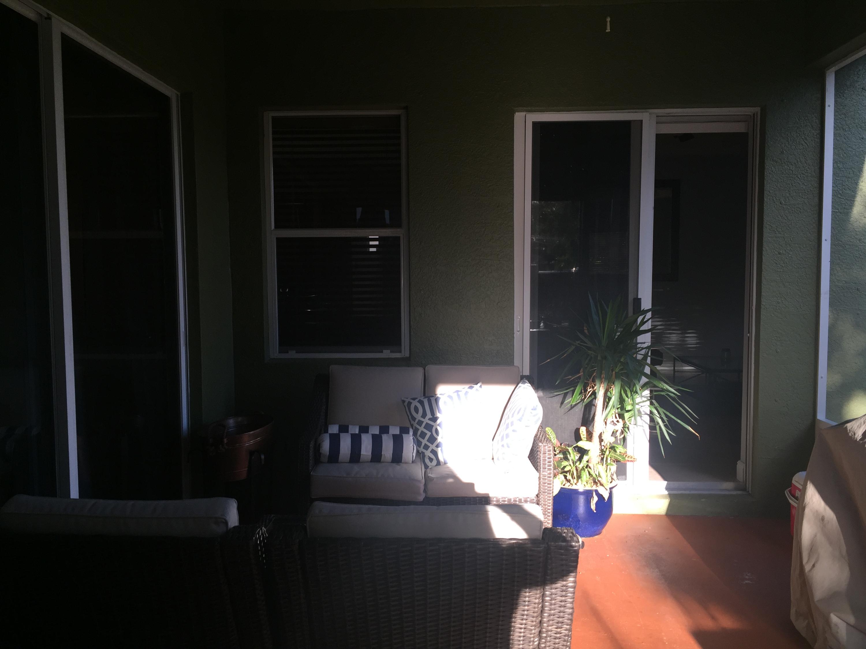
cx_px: 433
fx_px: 726
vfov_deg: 48.2
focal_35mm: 29
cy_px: 324
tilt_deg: -5.5
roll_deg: +0.4
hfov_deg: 61.7
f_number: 2.2
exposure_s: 1/120
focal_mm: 4.15
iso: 32
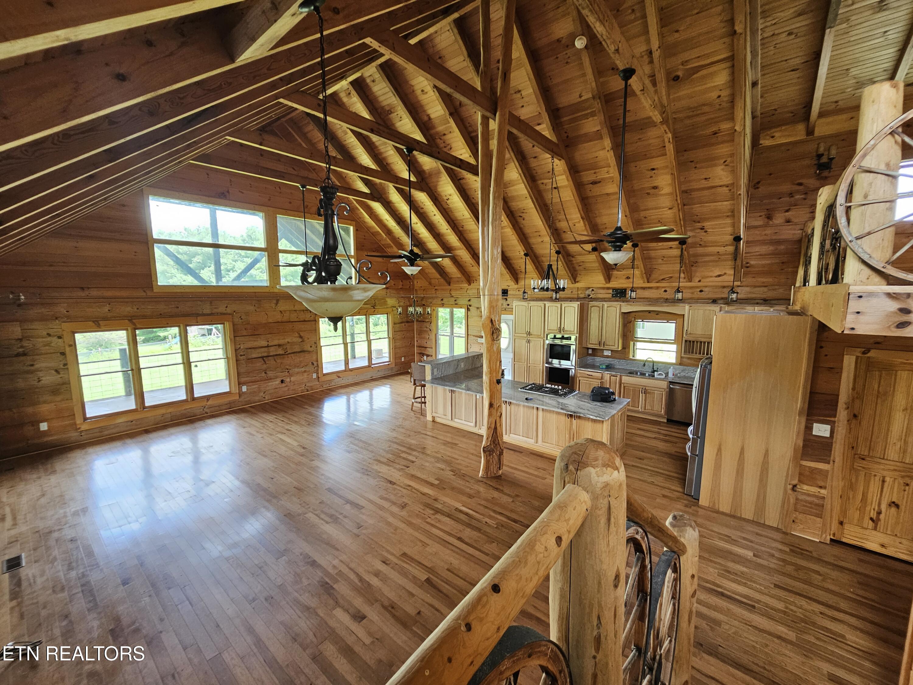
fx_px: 343
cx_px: 456
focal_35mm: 13
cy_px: 342
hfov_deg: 106.2
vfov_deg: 89.9
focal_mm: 2.2
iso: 125
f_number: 2.2
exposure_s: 1/60
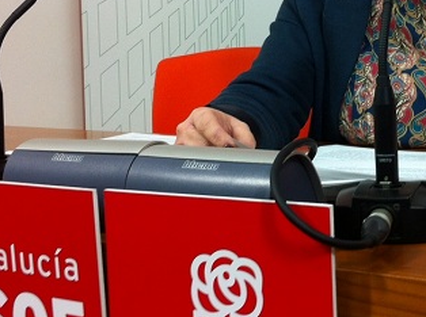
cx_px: 360
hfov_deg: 24.5
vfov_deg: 18.7
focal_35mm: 78
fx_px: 958
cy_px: 65
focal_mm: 3.85
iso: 80
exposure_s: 1/30
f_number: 2.8
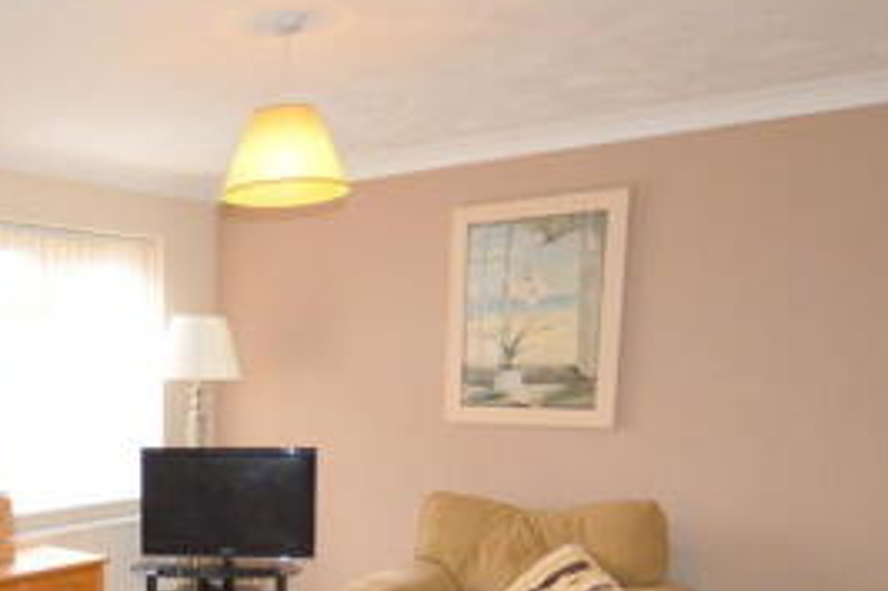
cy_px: 551
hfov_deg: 46.9
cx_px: 93
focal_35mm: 37
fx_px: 912
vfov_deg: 33.6
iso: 2000
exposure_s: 1/60
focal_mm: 10
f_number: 3.5
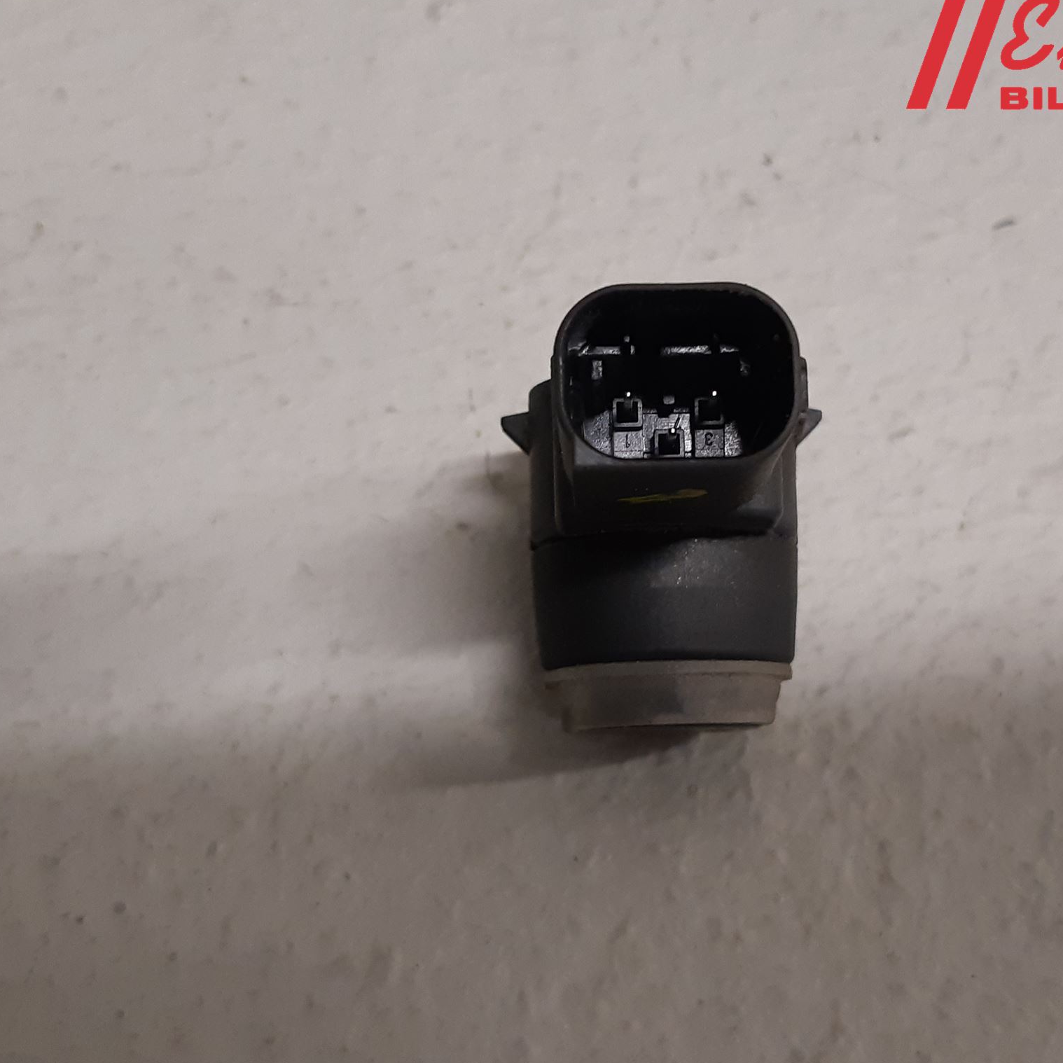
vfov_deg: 52.5
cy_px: 529
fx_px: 1077
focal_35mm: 31
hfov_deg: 52.3
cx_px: 619
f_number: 1.7
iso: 160
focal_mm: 3.93
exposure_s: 1/50
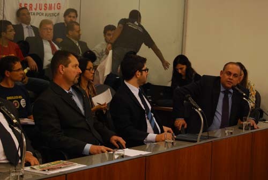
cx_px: 134
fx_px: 615
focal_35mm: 82
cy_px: 90
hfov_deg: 24.6
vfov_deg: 16.6
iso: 800
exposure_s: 1/60
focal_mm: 55
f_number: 7.1
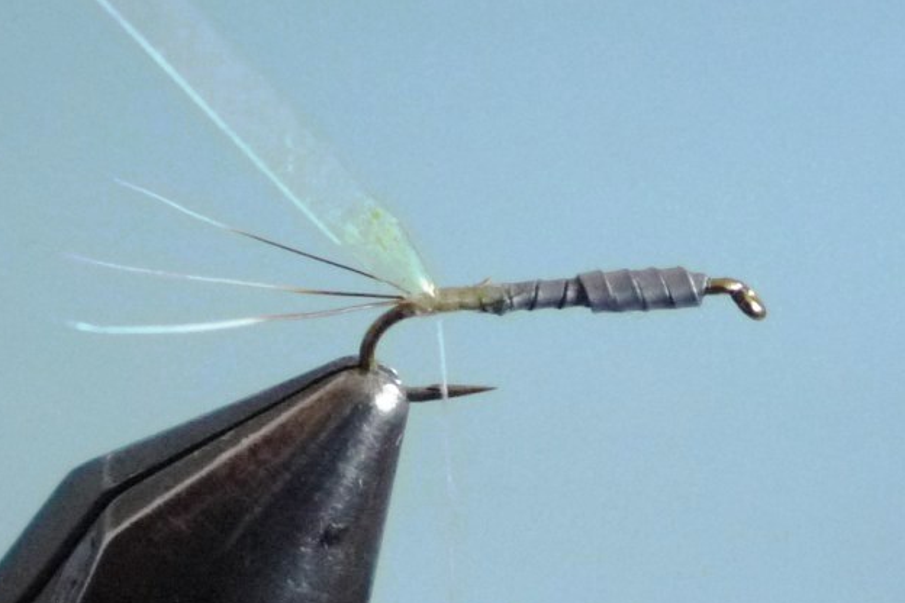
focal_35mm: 32
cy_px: 322
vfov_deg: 41.1
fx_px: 804
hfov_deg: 58.7
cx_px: 445
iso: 400
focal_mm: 5.2
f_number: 3.3
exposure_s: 1/25
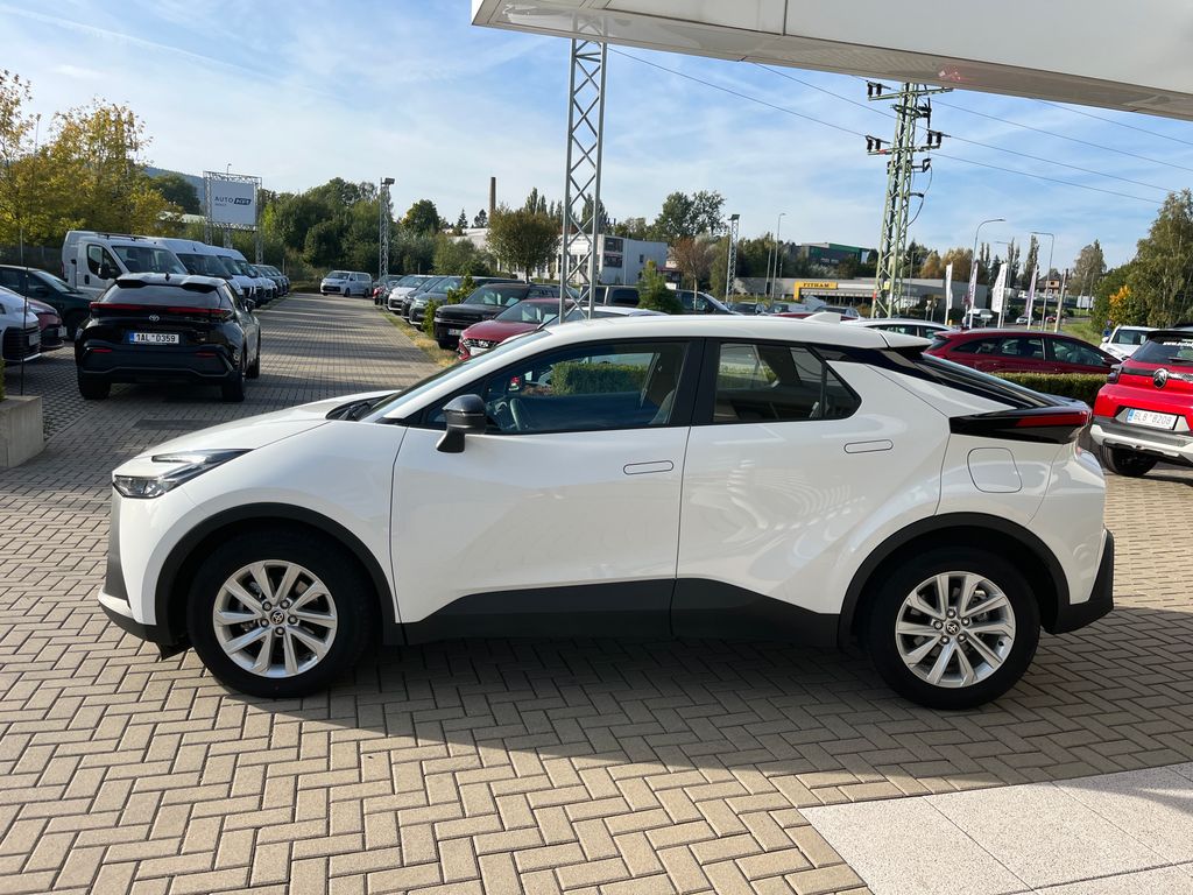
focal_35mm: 26
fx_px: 896
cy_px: 448
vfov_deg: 53.1
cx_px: 596
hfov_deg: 67.3
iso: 50
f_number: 1.6
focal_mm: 5.1
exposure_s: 1/2513
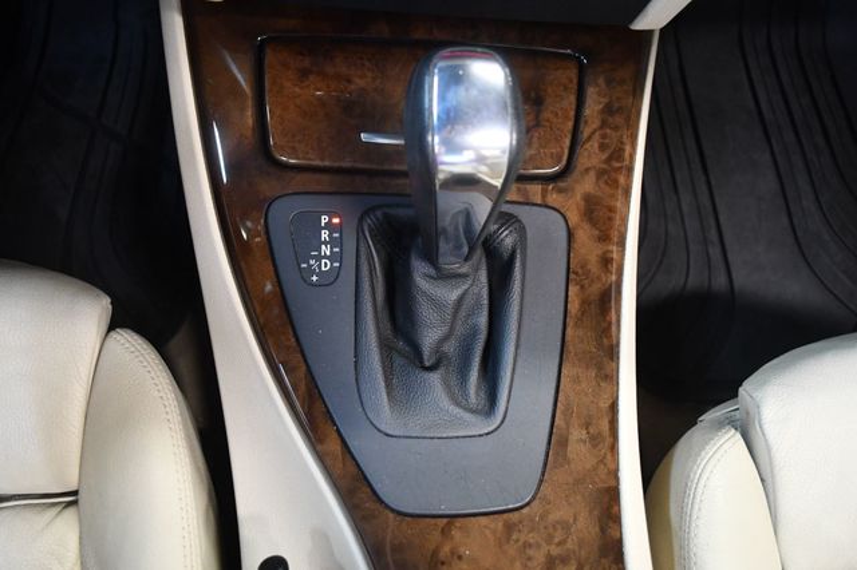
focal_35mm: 27
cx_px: 428
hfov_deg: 67.4
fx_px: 642
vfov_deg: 47.9
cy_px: 285
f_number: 3.5
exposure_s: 1/60
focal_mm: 18
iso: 3600
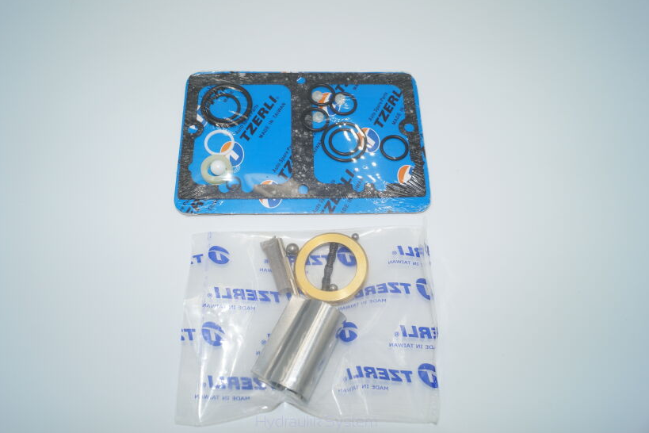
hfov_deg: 65.5
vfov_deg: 46.4
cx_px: 317
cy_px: 215
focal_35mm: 28
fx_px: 505
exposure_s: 1/160
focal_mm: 18
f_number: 9
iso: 100
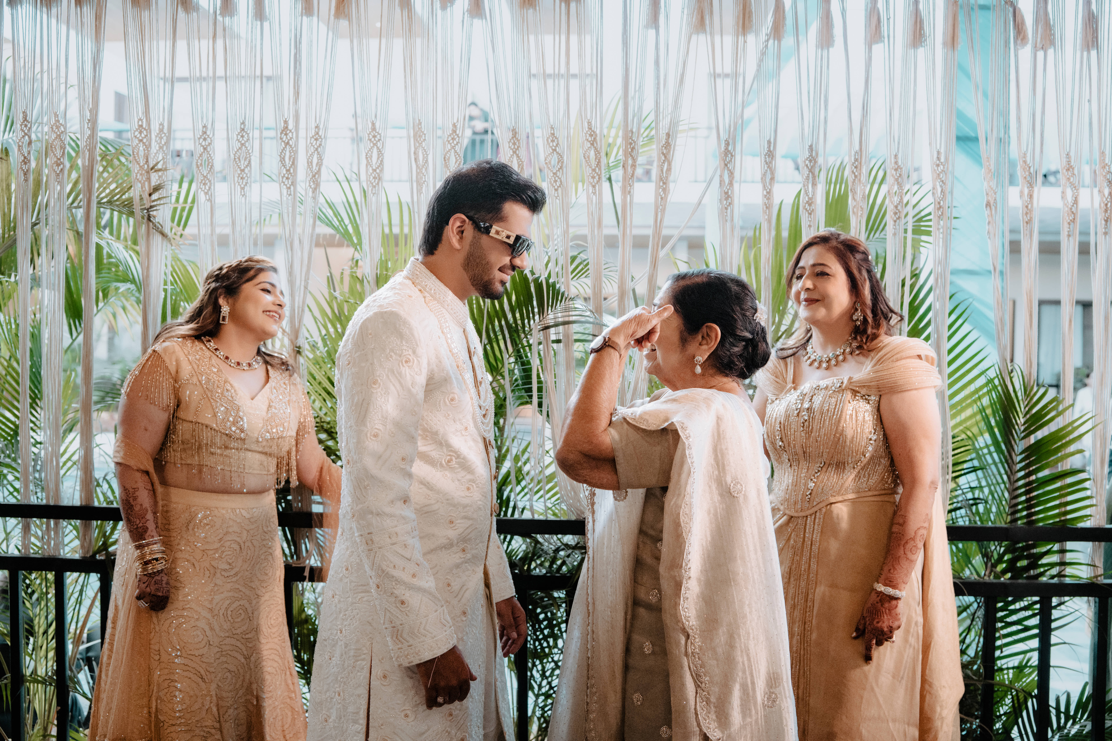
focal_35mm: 35
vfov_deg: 37.9
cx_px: 556
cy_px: 370
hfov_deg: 54.4
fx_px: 1081
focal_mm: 35
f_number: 4.5
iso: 6400
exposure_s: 1/320
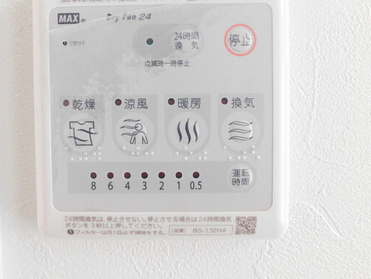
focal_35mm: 29
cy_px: 122
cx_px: 155
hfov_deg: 61.3
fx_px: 311
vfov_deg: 48.1
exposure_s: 1/10
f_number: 3
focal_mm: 4
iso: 400
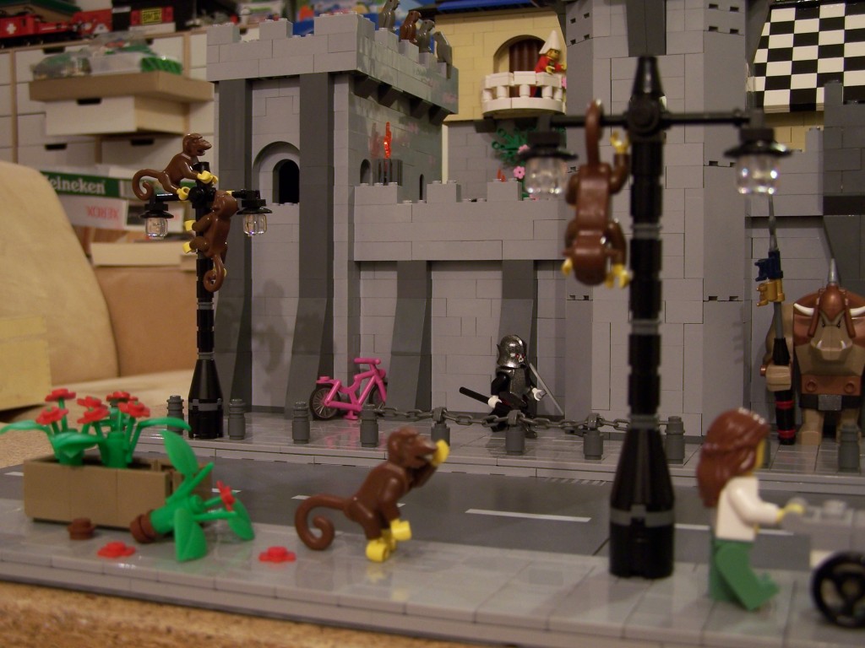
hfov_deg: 43.9
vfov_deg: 33.6
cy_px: 324
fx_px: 1075
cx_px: 432
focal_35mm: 43
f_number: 2.9
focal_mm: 7.1
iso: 80
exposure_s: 1/2
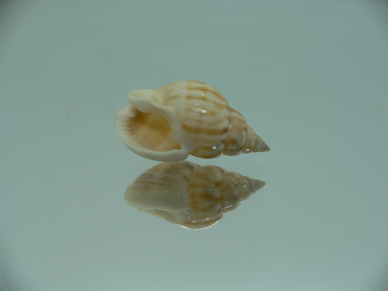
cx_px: 194
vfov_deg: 40.7
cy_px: 146
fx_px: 392
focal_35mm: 35
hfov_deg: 52.6
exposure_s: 1/60
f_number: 2.8
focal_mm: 4.6
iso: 80
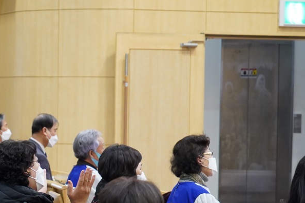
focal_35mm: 212
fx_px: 1796
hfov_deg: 9.5
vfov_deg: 6.5
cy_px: 170
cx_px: -96
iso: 2500
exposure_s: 1/160
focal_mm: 70
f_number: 4
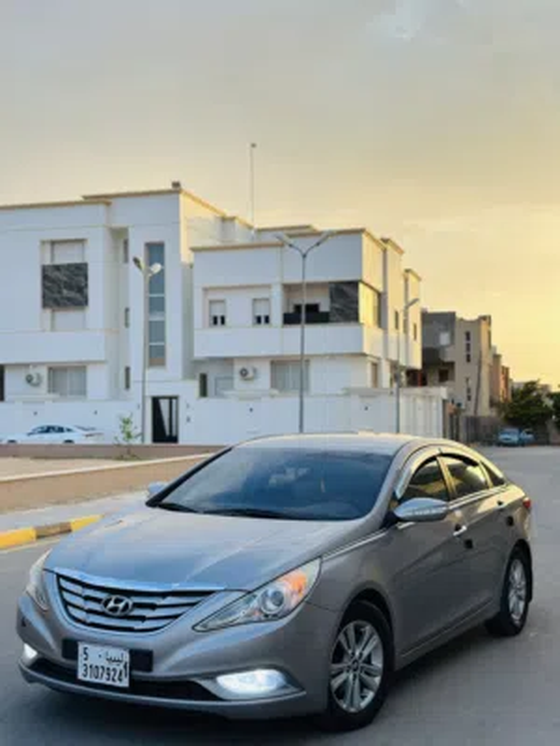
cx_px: 280
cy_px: 373
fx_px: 1035
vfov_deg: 39.7
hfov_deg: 30.3
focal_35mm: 48
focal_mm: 6.86
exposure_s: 1/619
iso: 80
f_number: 1.78
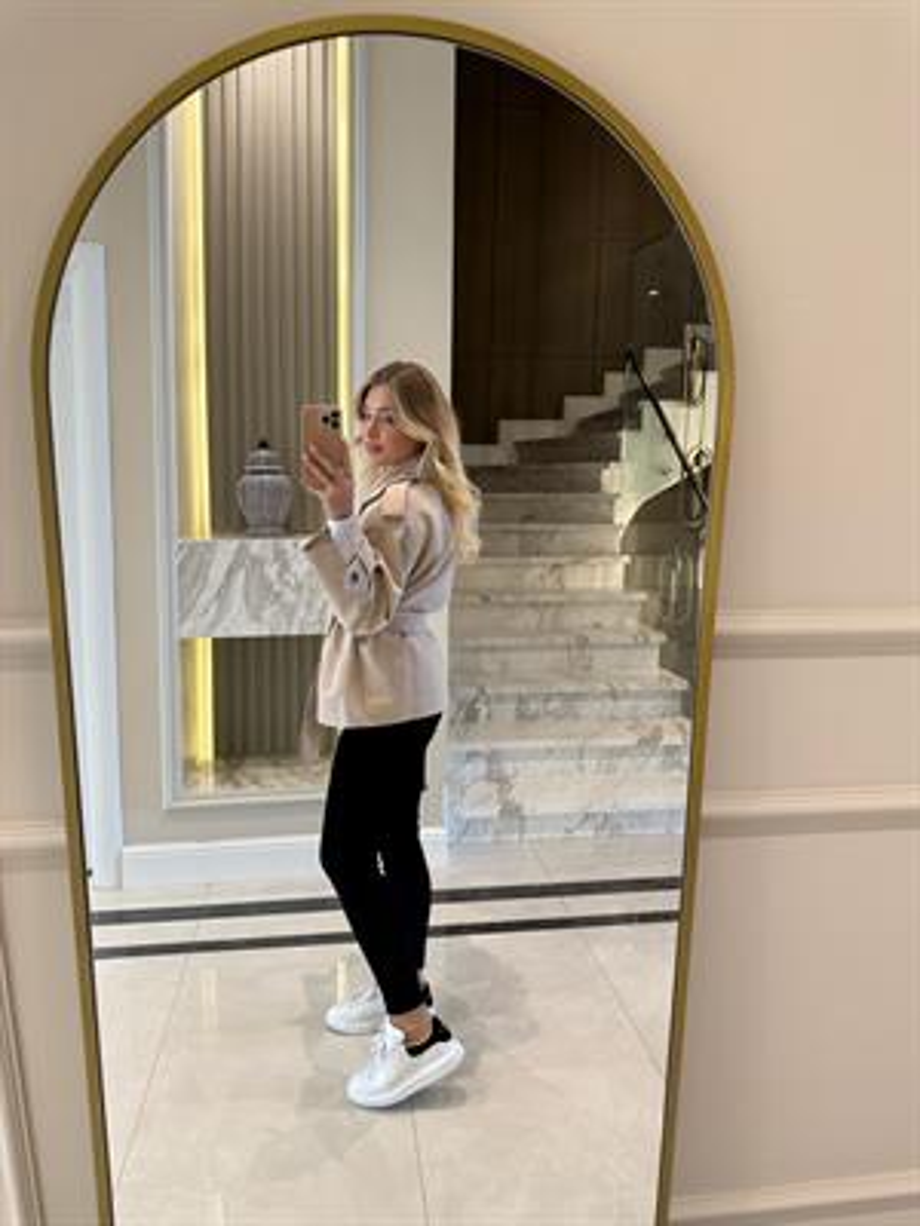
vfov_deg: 71.6
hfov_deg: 56.8
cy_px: 613
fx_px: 850
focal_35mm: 24
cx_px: 460
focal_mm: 6.76
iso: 200
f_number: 1.78
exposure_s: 1/98
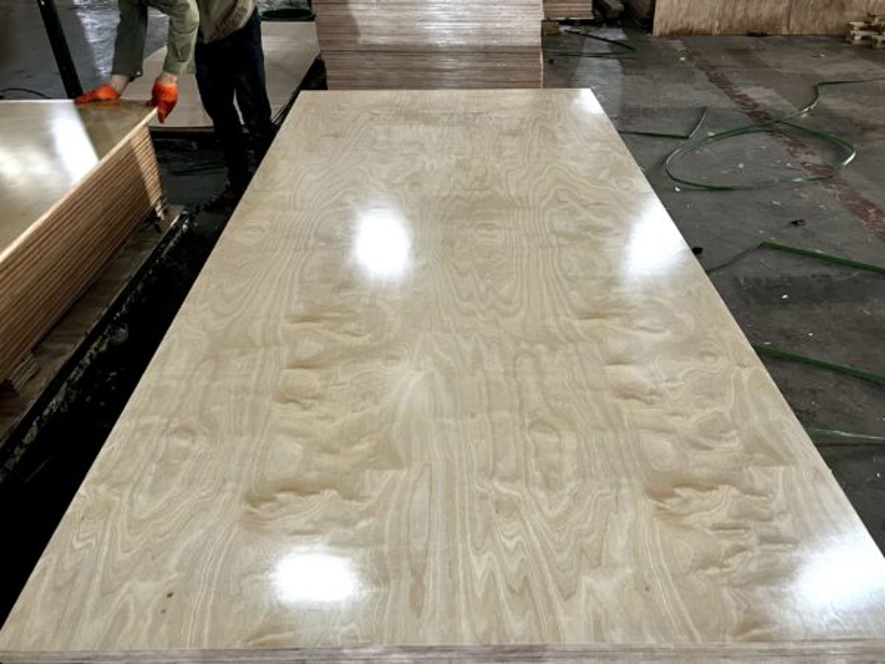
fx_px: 665
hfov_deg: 67.3
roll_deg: +0.7
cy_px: 332
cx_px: 442
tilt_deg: -36.2
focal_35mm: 26
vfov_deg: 53.1
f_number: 1.5
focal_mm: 5.7
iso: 160
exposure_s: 1/50
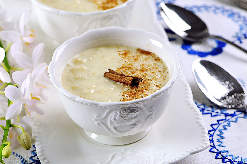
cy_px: 82
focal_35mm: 158
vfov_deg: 8.7
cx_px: 124
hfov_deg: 13.1
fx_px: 1079
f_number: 8
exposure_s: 1/10
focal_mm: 105
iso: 200
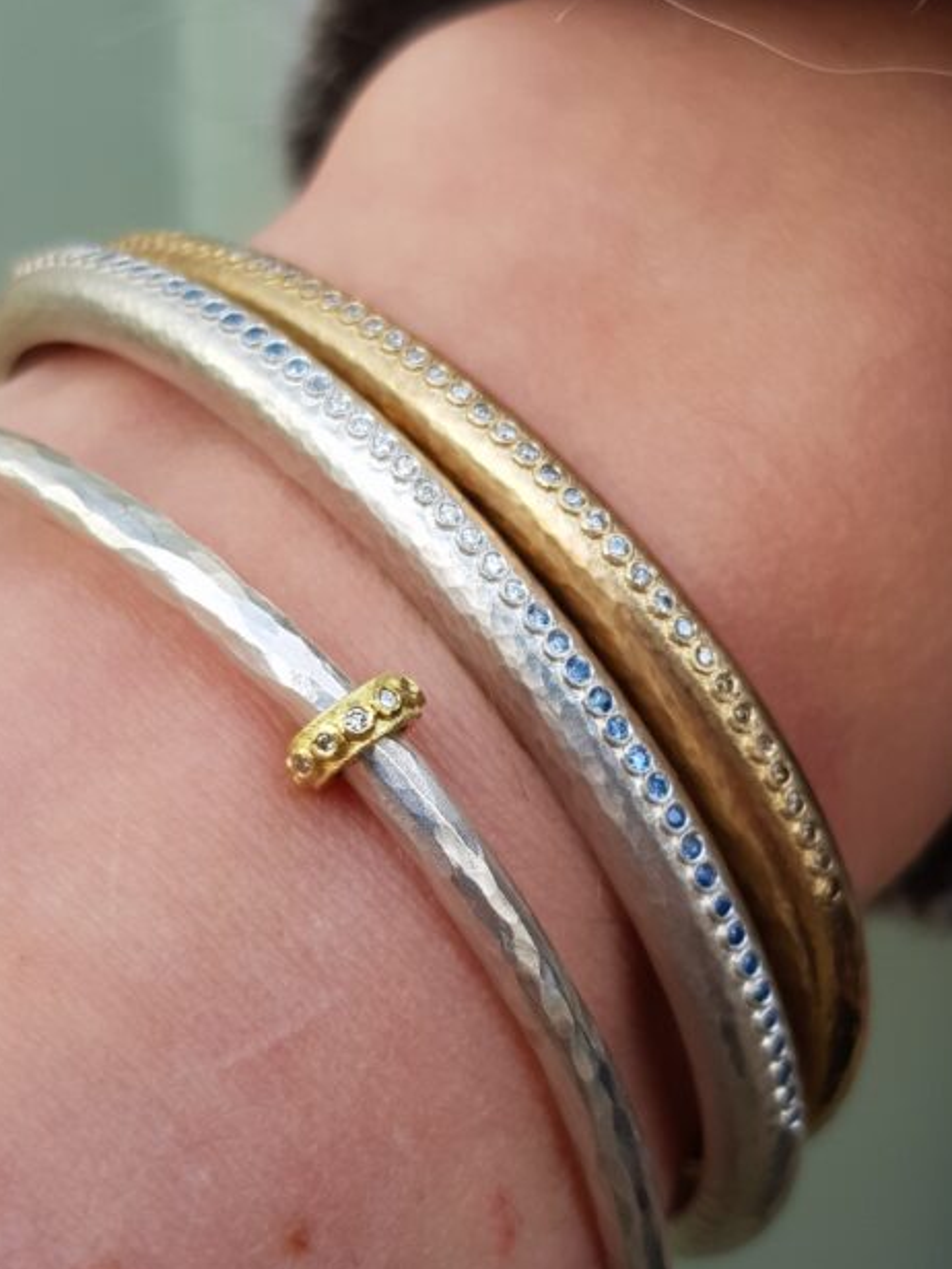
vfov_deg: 65.3
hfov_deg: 51.4
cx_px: 482
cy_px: 653
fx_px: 990
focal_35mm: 27
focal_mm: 4.3
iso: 40
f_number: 1.7
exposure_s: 1/178
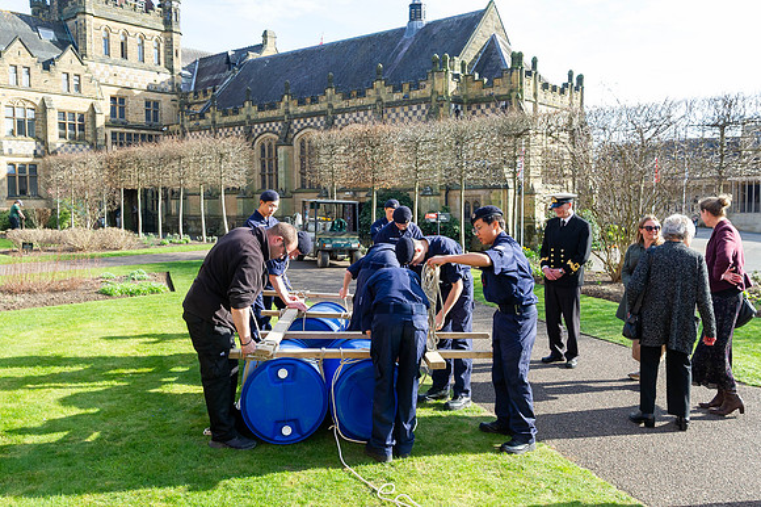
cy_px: 236
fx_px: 651
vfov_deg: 42.5
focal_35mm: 31
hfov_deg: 60.6
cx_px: 367
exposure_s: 1/500
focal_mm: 24
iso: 800
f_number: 8
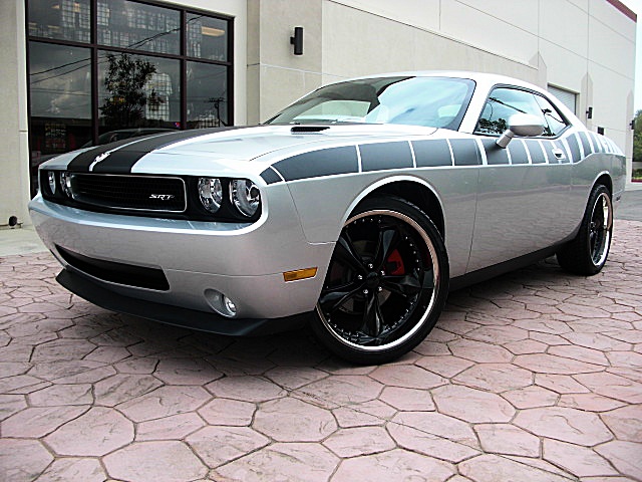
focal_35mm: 36
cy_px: 241
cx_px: 321
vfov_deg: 39.7
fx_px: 668
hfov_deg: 51.4
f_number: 2.8
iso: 50
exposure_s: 1/320
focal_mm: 6.3
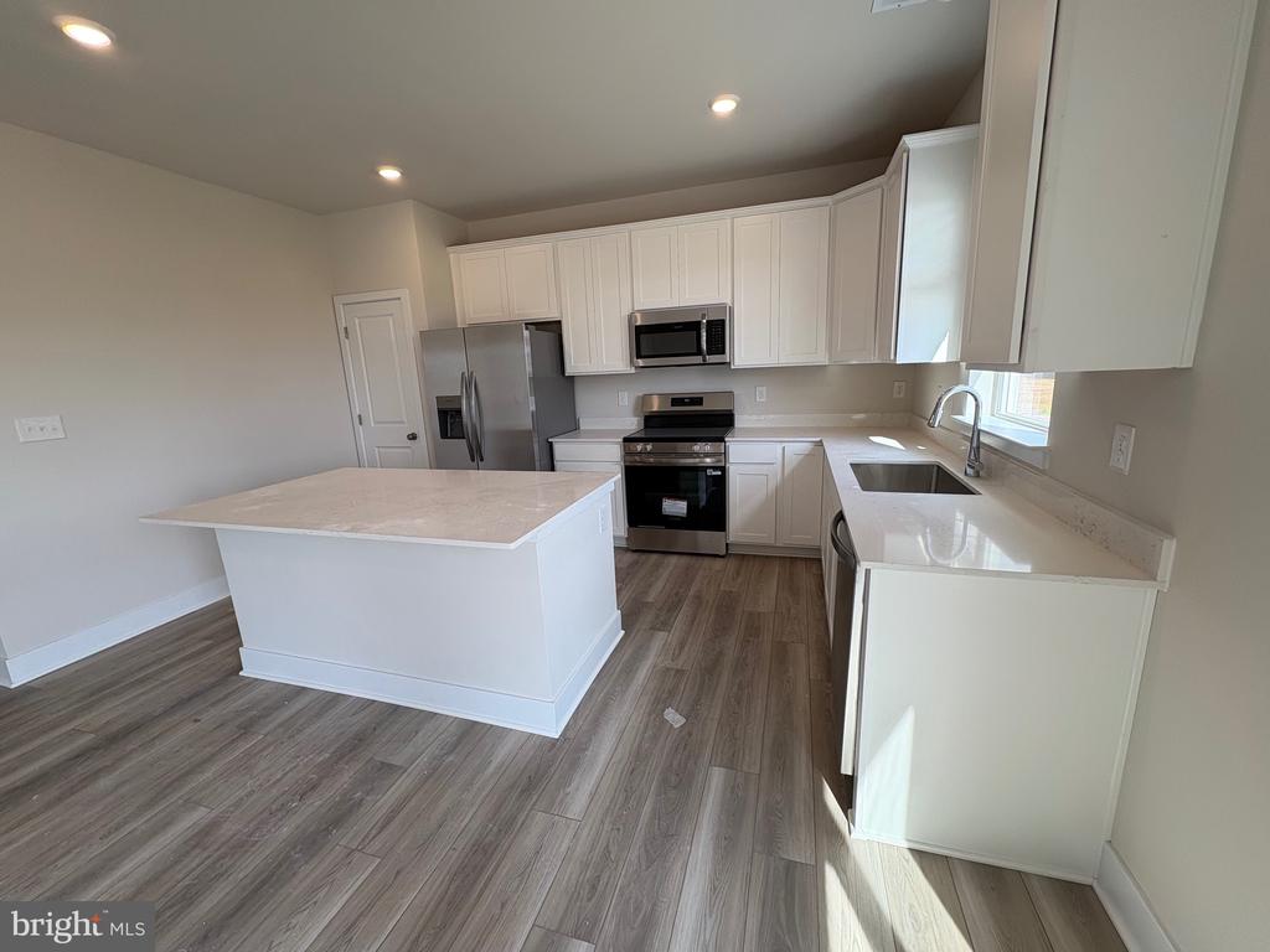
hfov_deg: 102.1
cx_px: 635
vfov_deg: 85.7
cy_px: 476
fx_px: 514
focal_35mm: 14
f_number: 2.2
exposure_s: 1/120
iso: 50
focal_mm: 2.22
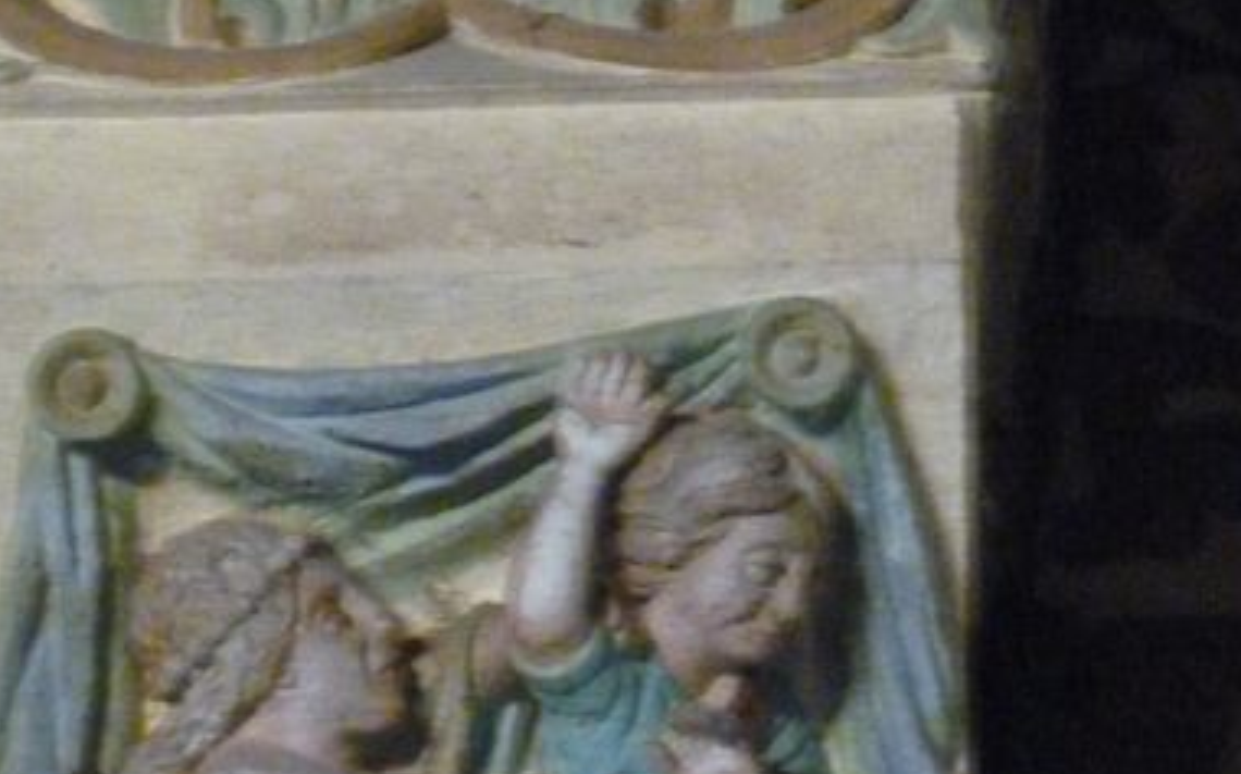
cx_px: 529
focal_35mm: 317
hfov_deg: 6.6
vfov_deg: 4.1
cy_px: 1137
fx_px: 10715
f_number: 3.6
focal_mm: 25.2
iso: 1250
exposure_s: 1/8
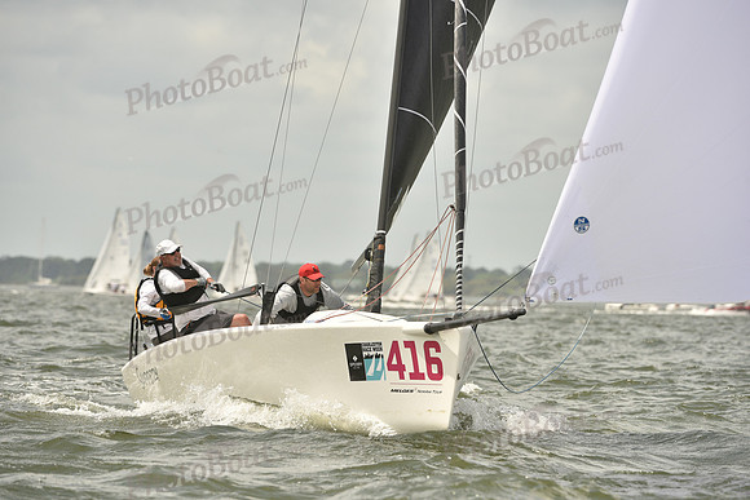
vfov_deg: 4.0
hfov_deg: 6.1
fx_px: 7085
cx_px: 375
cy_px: 250
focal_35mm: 340
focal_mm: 340
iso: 320
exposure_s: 1/1250
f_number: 7.1
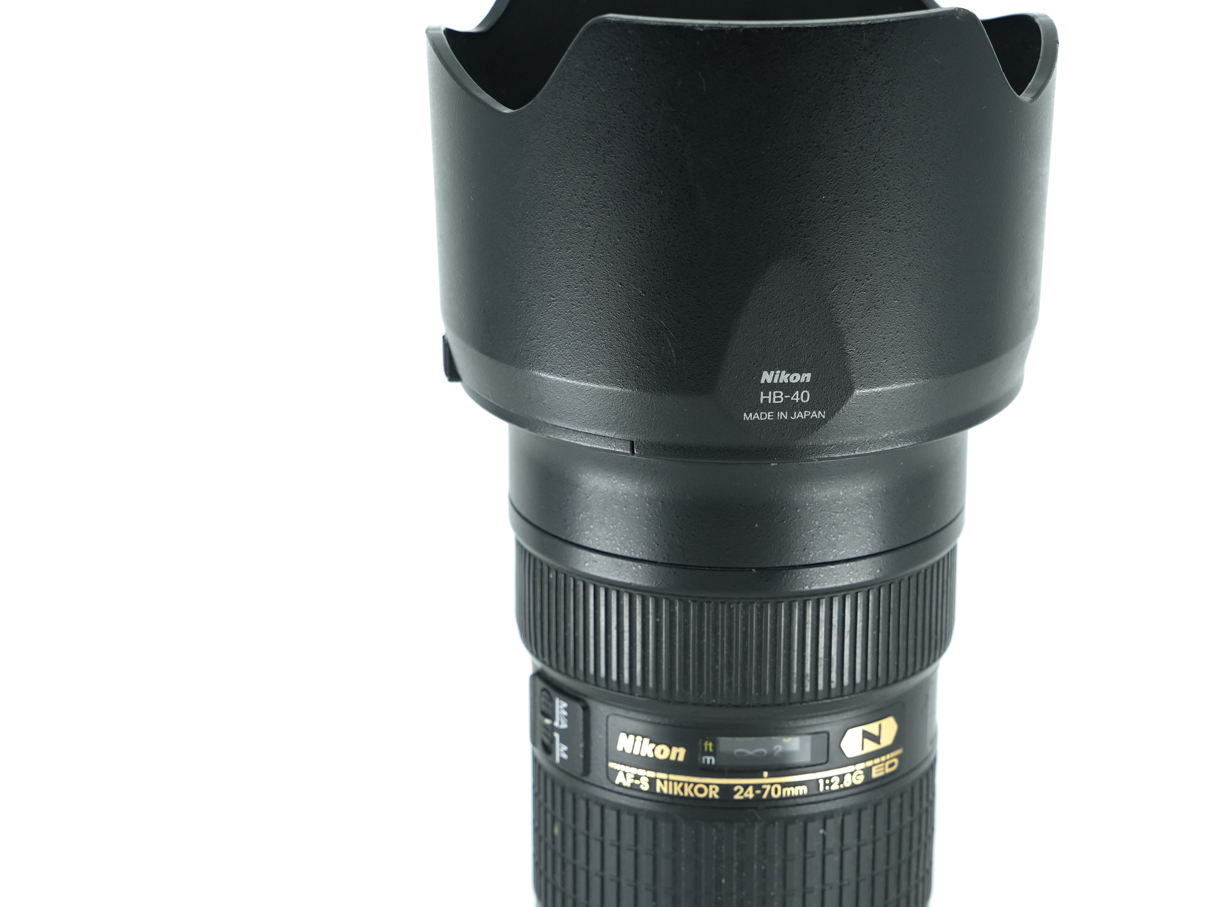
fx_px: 3877
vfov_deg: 13.3
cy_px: 562
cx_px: 705
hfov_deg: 17.7
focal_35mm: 111
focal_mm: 68
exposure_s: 1/160
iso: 400
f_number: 8
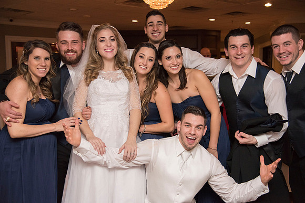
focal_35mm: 46
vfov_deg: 29.3
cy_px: 102
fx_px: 390
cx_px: 152
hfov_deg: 42.7
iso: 2000
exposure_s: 1/200
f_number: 4
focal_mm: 46
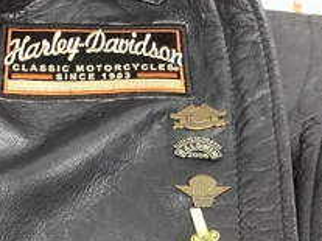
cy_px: 131
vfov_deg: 24.4
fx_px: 558
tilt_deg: -61.7
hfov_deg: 32.0
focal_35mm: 60
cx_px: 109
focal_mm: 3.3
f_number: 2.4
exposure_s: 1/60
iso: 200
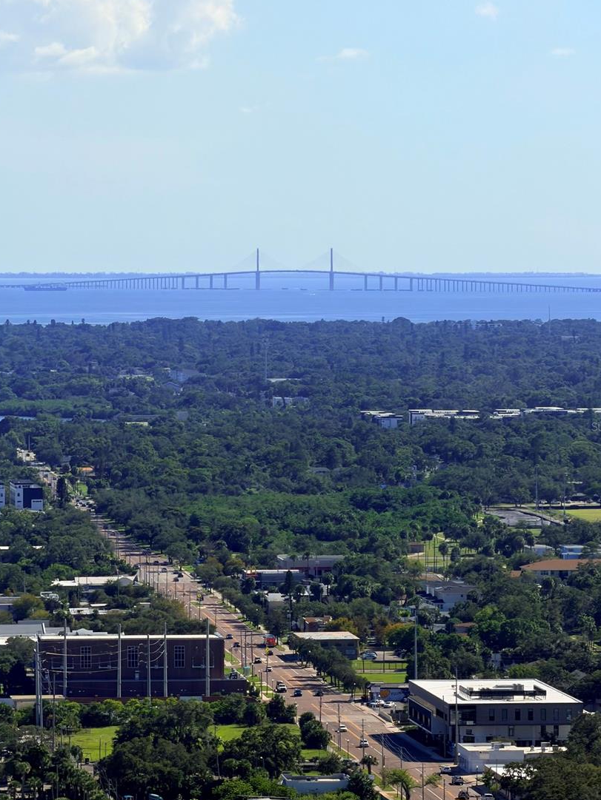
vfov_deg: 8.9
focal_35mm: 222
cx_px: 311
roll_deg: +0.0
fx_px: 5138
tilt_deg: -1.9
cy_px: 426
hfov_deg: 6.7
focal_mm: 16.89
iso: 32
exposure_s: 1/639
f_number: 2.8
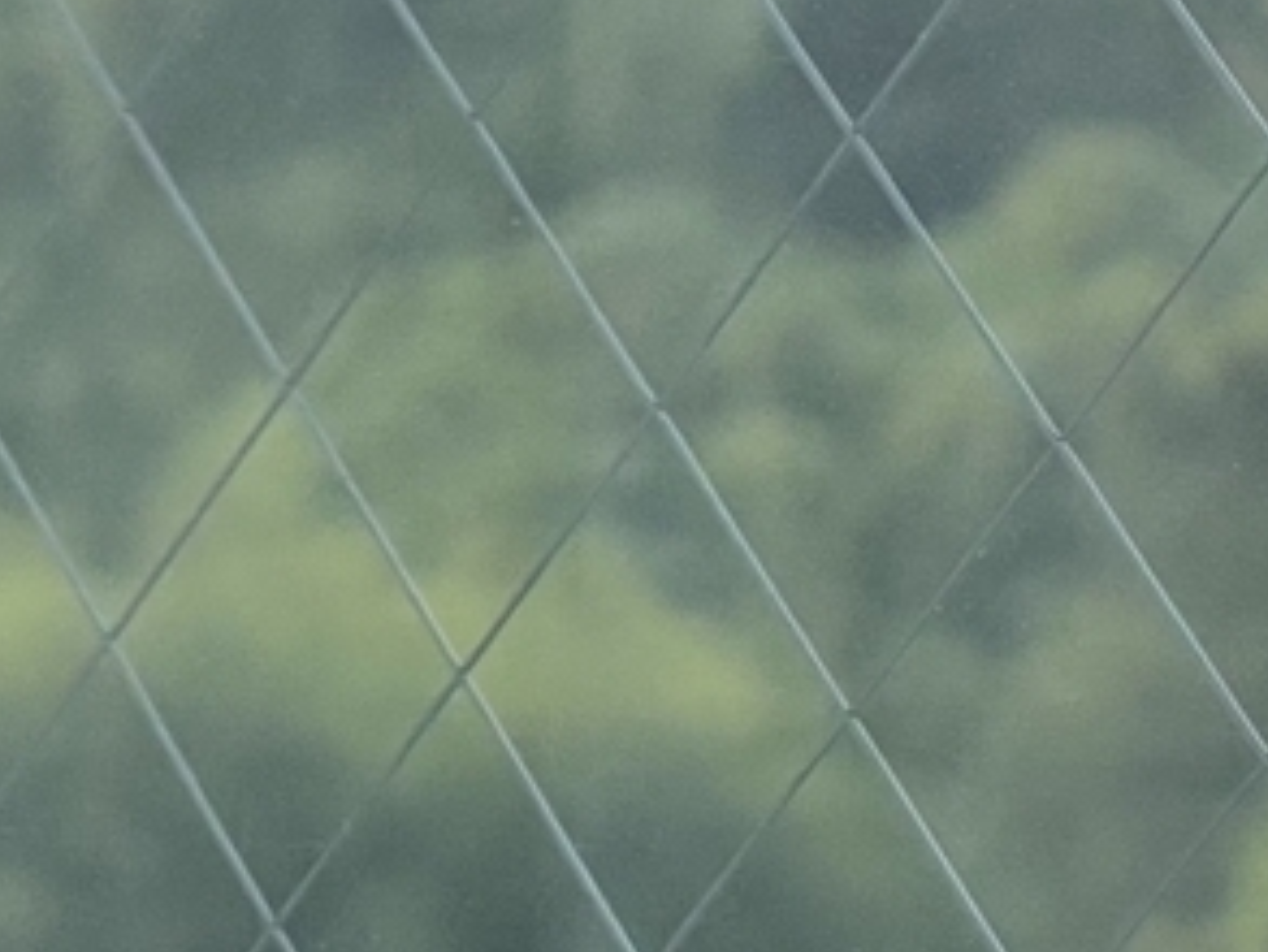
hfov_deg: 9.2
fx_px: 7805
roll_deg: -0.5
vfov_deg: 6.9
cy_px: -424
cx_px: 1342
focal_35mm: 213
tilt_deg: +2.9
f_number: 2
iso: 40
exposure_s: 1/99
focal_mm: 6
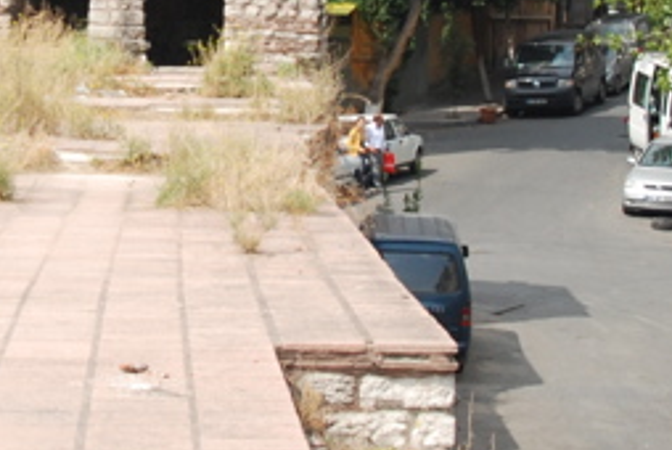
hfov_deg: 11.0
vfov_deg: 7.3
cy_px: 38
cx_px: 160
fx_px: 3495
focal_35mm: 187
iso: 200
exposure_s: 1/320
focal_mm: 31
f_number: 9
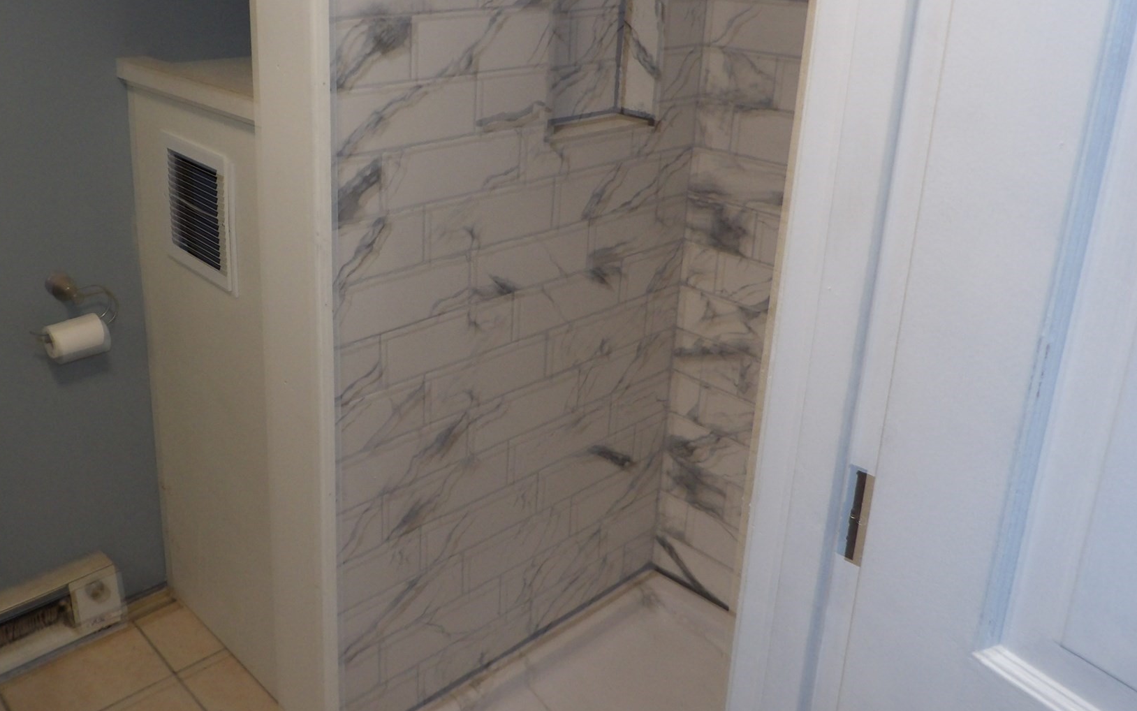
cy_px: 267
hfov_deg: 59.0
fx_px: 992
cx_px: 437
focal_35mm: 32
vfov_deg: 39.2
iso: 200
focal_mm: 4.3
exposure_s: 1/33
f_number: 3.2
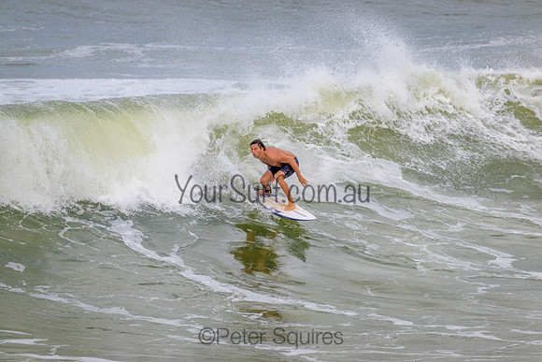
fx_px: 12047
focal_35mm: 800
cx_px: 271
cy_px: 181
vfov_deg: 1.7
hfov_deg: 2.6
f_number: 11
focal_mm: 800
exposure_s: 1/2000
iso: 720
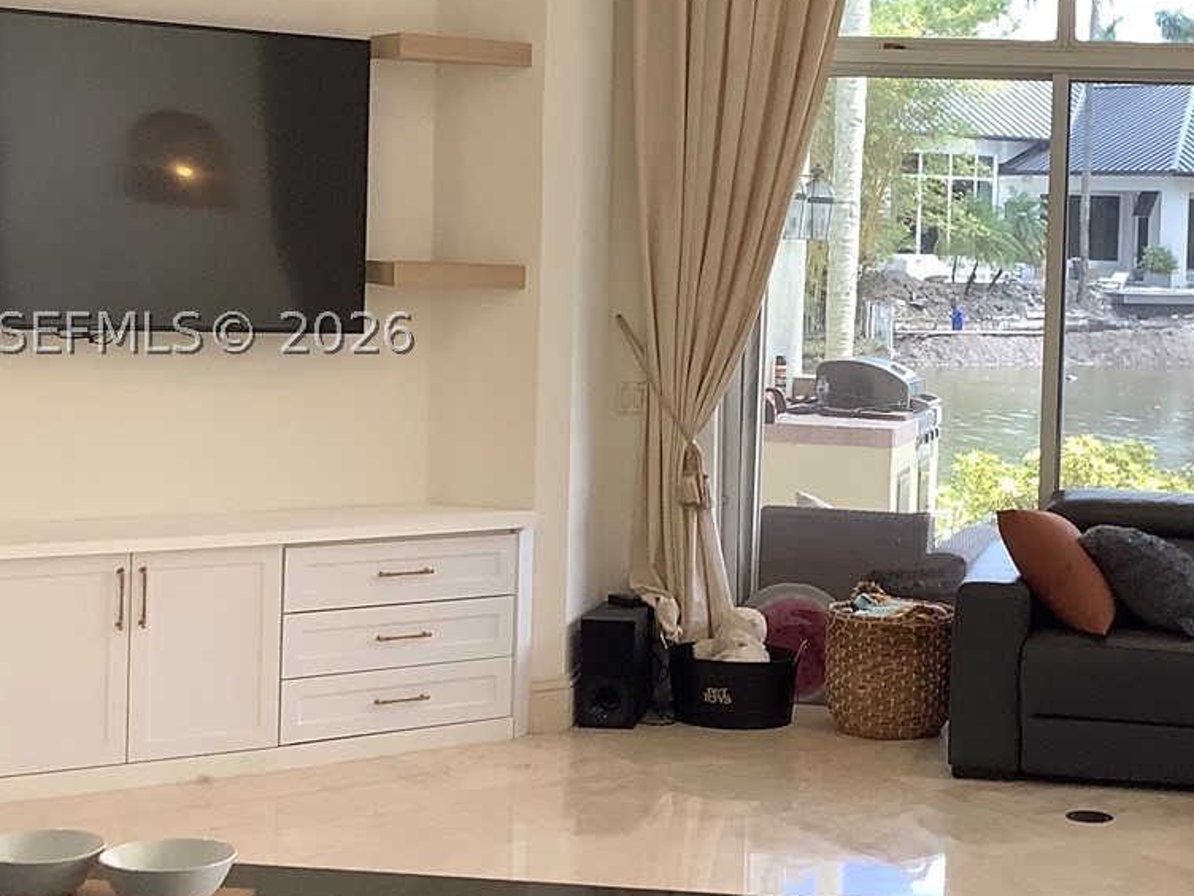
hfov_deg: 28.9
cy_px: 332
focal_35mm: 66
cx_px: 900
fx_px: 2277
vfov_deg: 22.2
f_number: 2.4
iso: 80
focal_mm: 3.3
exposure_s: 1/60
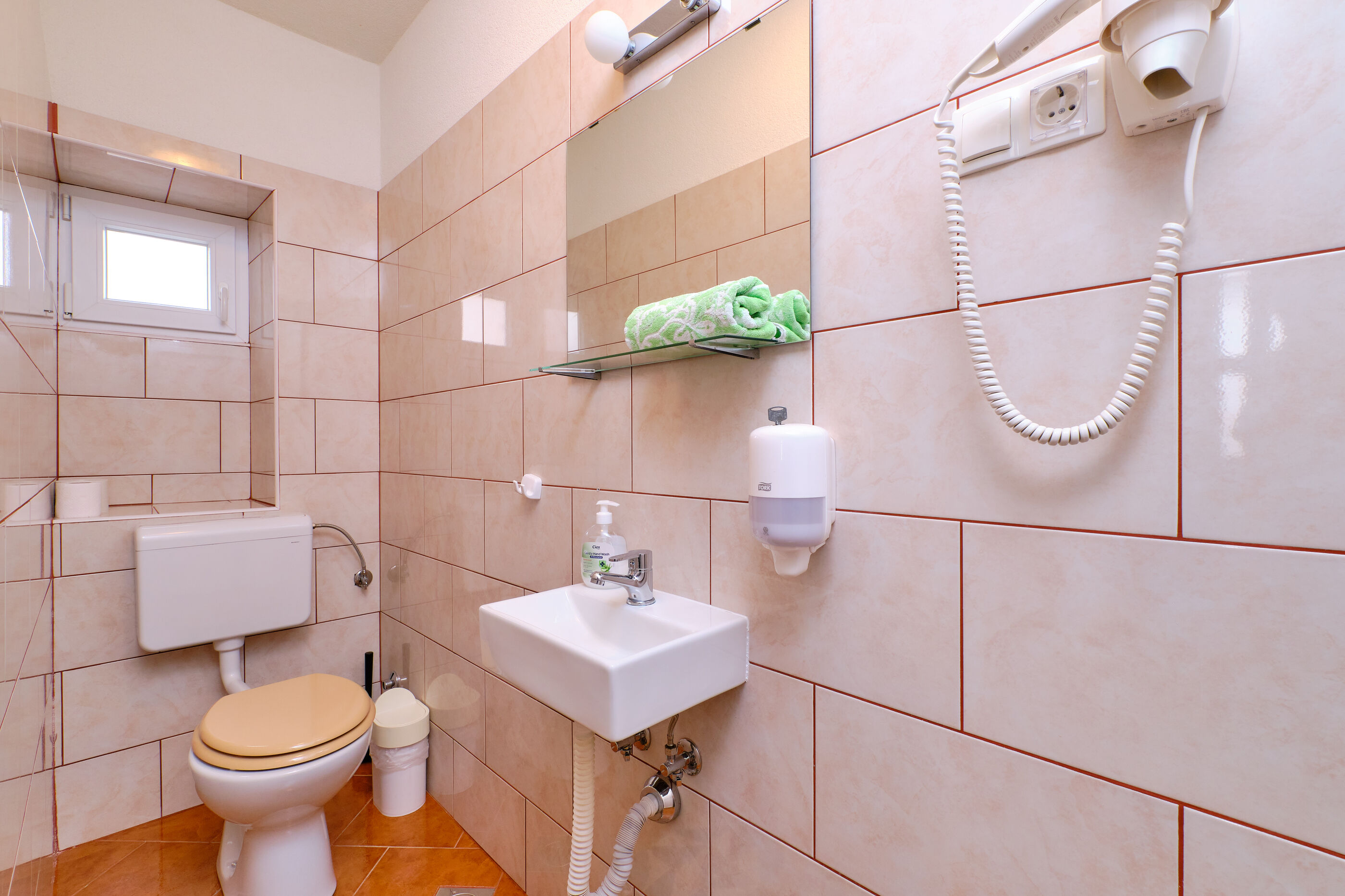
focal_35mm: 15
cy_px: 448
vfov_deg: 77.3
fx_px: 560
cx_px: 672
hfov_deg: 100.4
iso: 320
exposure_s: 1/15
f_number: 9
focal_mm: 10
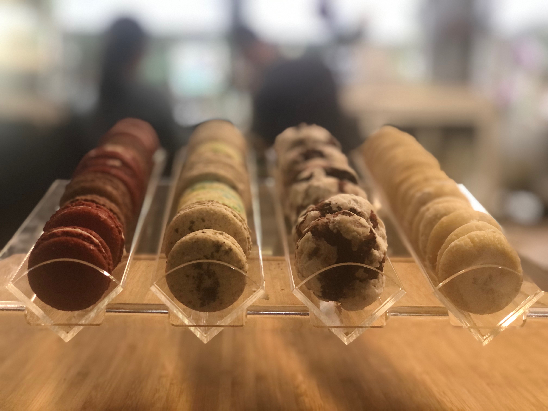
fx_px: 902
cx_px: 274
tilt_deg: -5.3
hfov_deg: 33.8
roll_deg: -1.6
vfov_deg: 25.7
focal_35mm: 57
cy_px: 206
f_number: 2.8
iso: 80
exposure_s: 1/30
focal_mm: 6.6
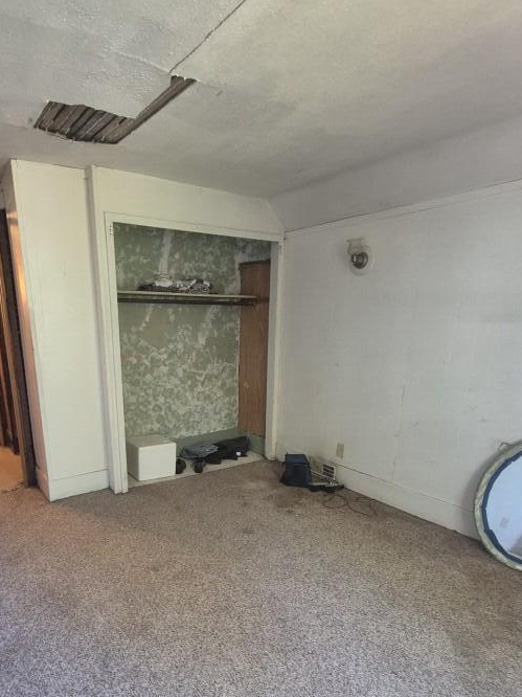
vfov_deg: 80.5
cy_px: 429
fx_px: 402
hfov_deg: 64.3
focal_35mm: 20
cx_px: 177
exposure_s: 1/60
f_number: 2.2
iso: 640
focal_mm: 1.74
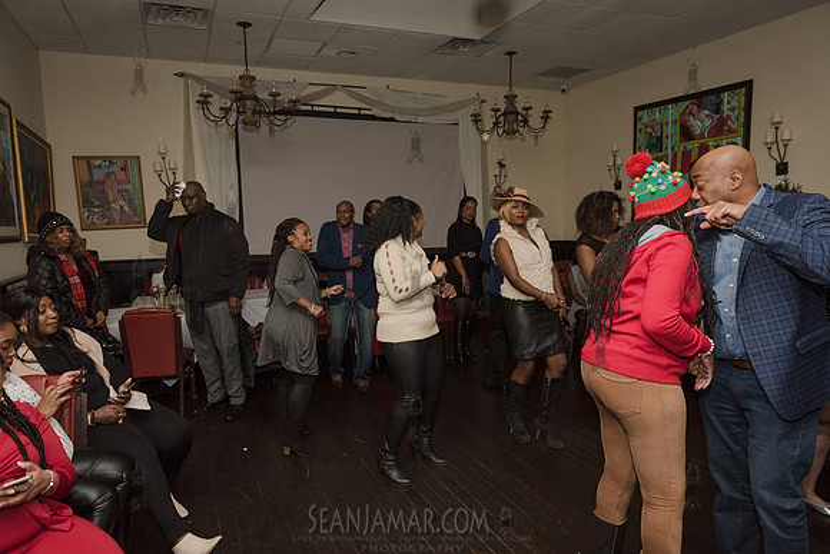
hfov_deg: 73.7
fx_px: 553
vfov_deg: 53.2
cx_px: 415
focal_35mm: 24
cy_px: 277
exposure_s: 1/250
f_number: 4.5
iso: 1600
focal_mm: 24
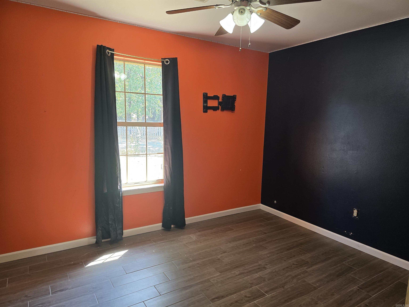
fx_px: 272
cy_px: 154
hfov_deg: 73.9
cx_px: 204
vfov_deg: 58.9
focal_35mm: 23
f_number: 1.7
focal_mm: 6.3
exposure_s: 1/120
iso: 160
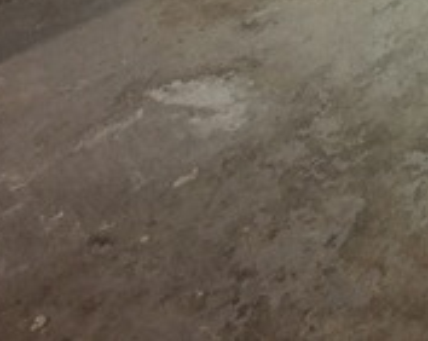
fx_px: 746
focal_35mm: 59
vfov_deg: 19.6
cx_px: 695
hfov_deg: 23.3
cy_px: -261
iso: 250
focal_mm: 1.64
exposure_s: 1/30
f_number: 2.2
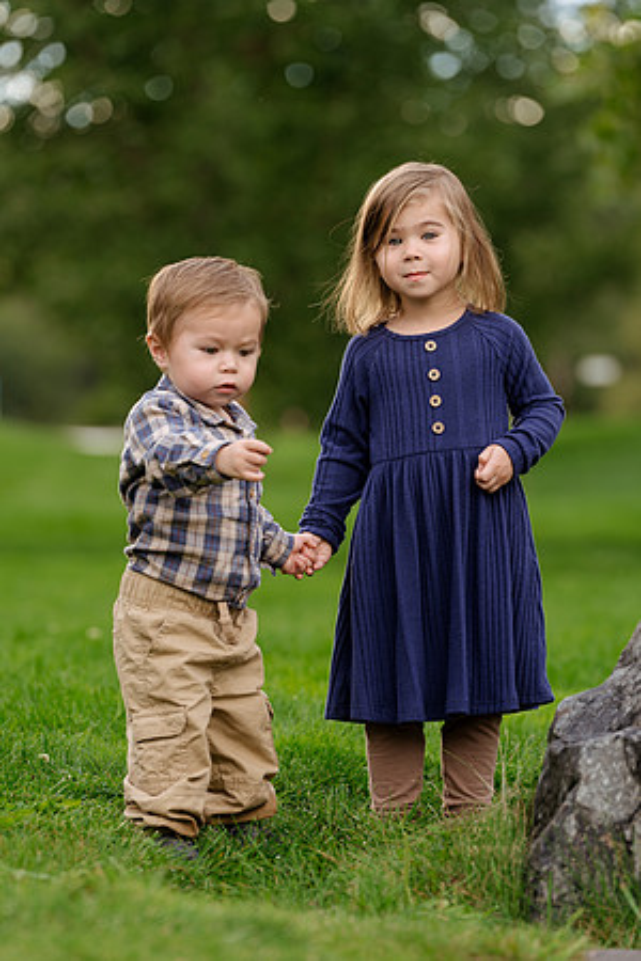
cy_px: 480
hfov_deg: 6.9
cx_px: 320
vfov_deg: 10.3
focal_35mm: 200
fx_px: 5341
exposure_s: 1/200
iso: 200
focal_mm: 200
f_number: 4.5
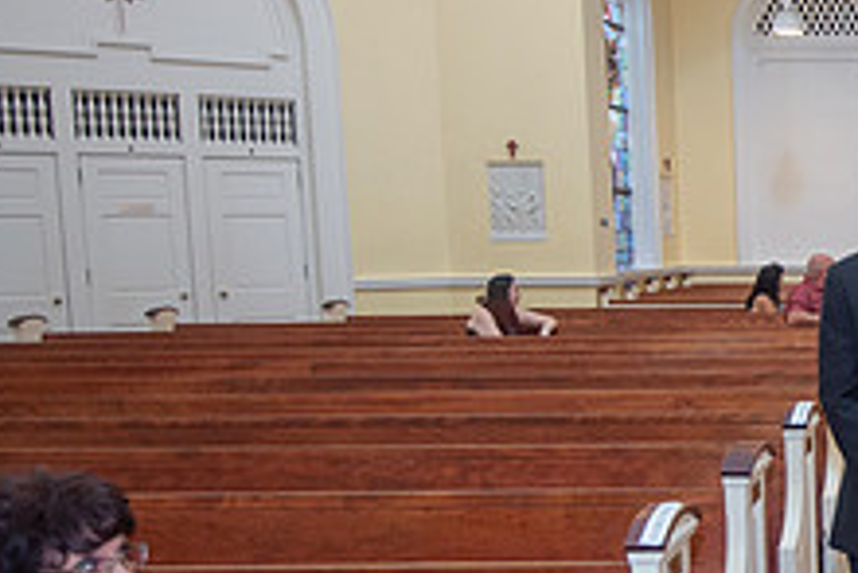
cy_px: 394
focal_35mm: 58
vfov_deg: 23.3
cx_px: 1072
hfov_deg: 29.0
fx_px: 1383
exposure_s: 1/125
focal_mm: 22
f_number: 4
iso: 1000
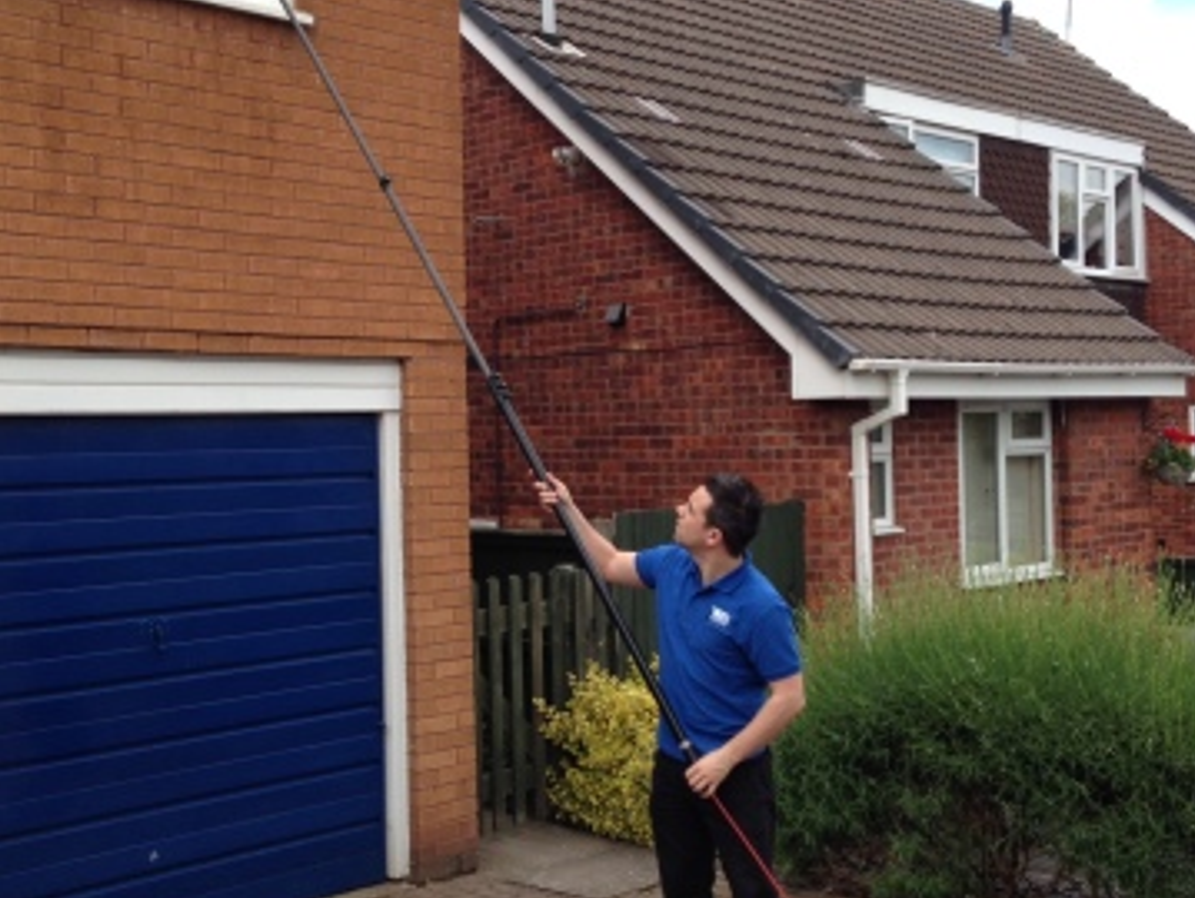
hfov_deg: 40.4
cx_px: 579
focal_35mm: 47
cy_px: 429
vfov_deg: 30.9
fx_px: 1624
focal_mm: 4.12
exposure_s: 1/570
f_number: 2.4
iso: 50
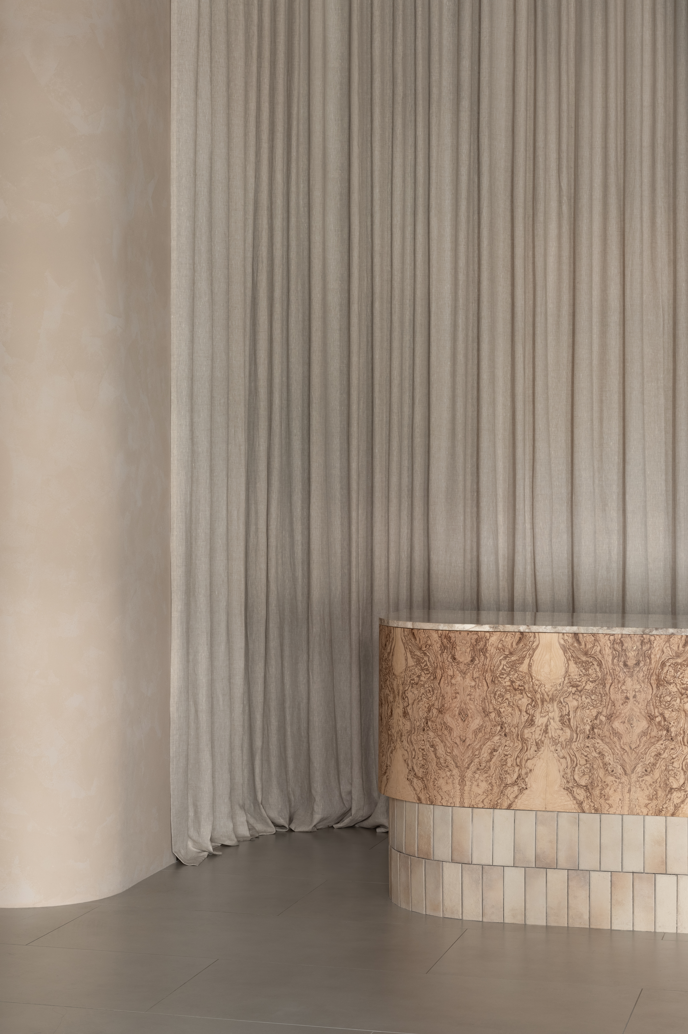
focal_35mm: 62
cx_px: 344
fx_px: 1780
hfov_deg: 21.9
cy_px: 517
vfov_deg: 32.4
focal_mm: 62
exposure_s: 1/5
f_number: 13
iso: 250
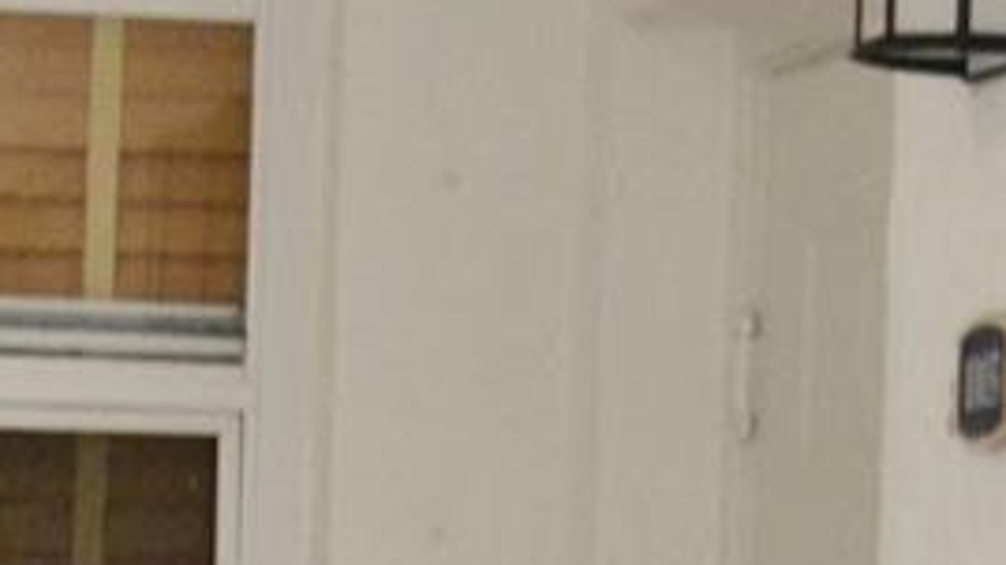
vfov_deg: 4.0
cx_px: 82
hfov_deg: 7.2
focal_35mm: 299
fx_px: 7972
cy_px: 1175
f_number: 4.8
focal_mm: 32
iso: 1100
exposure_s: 1/60
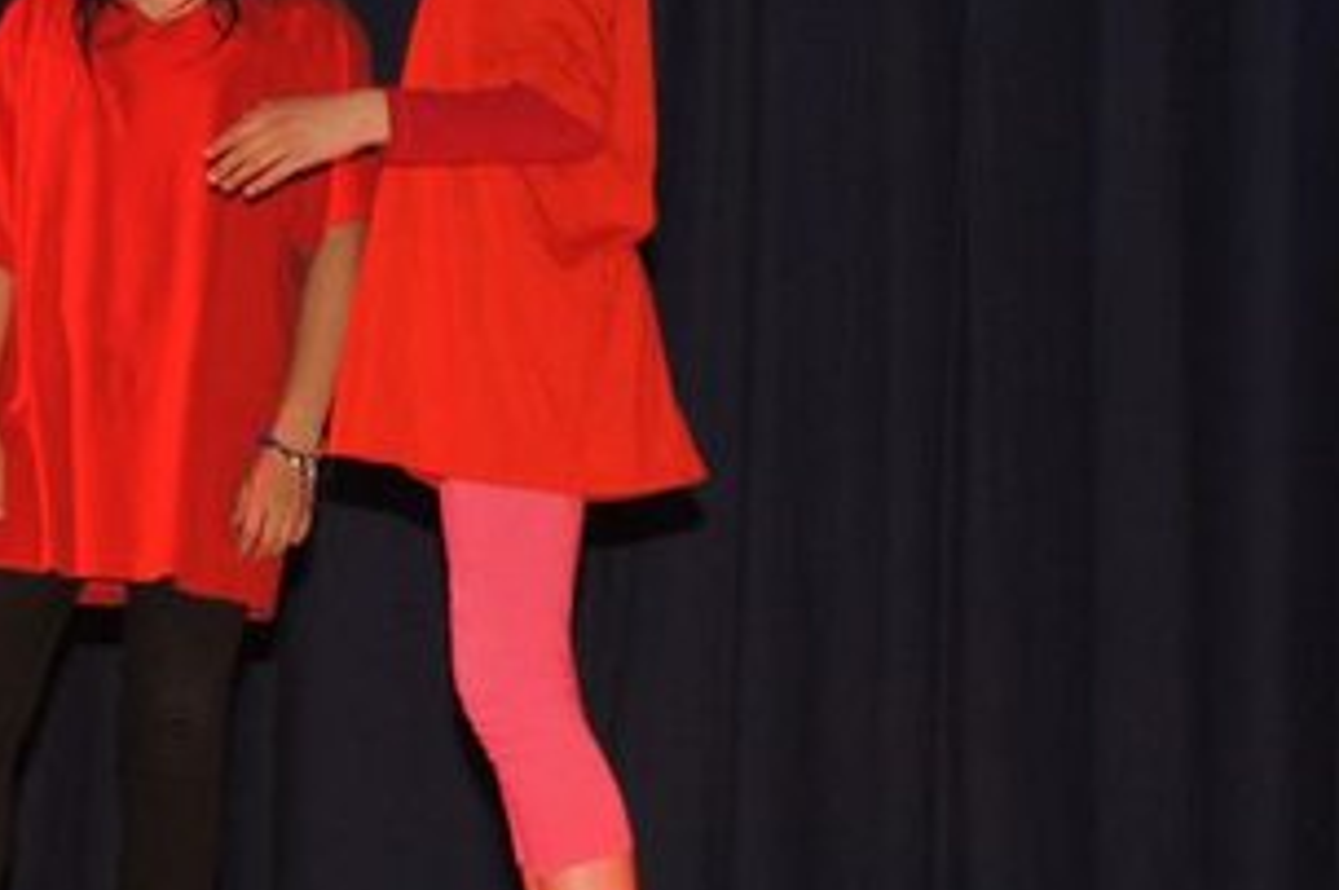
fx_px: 10737
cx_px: -18
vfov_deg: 4.7
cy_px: 79
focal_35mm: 289
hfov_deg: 7.1
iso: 1600
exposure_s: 1/160
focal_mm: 90
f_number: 5.6
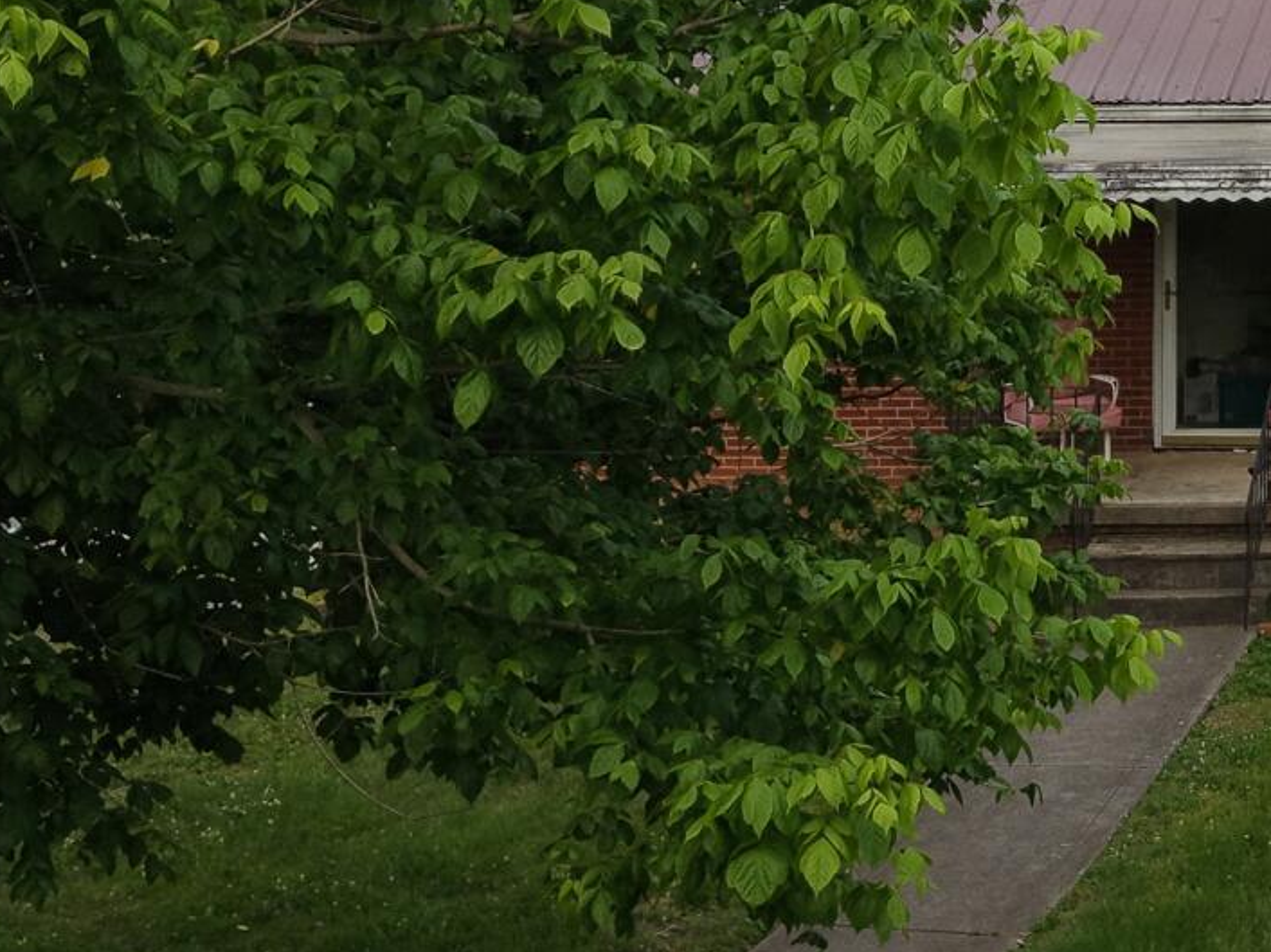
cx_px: 1644
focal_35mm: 102
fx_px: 3744
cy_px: -68
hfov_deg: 18.0
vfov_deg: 14.2
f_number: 1.8
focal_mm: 8.67
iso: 210
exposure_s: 1/180
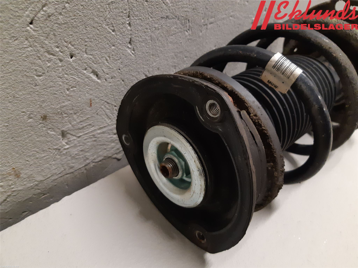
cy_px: 134
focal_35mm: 26
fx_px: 269
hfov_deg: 67.3
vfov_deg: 53.1
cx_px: 179
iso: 250
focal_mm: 3.93
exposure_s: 1/50
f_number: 1.7
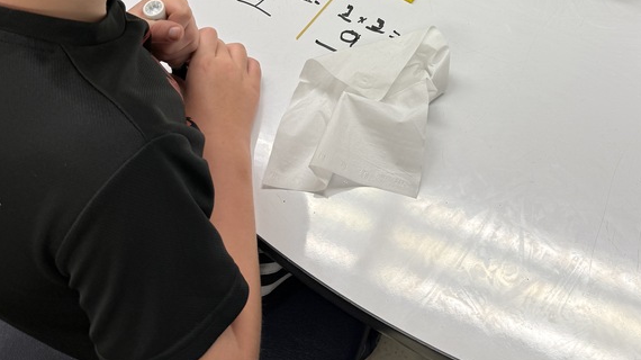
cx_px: 404
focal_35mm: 47
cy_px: -101
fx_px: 798
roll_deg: +0.9
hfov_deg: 43.4
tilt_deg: -43.6
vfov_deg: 22.8
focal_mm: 6.76
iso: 100
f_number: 1.78
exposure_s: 1/120
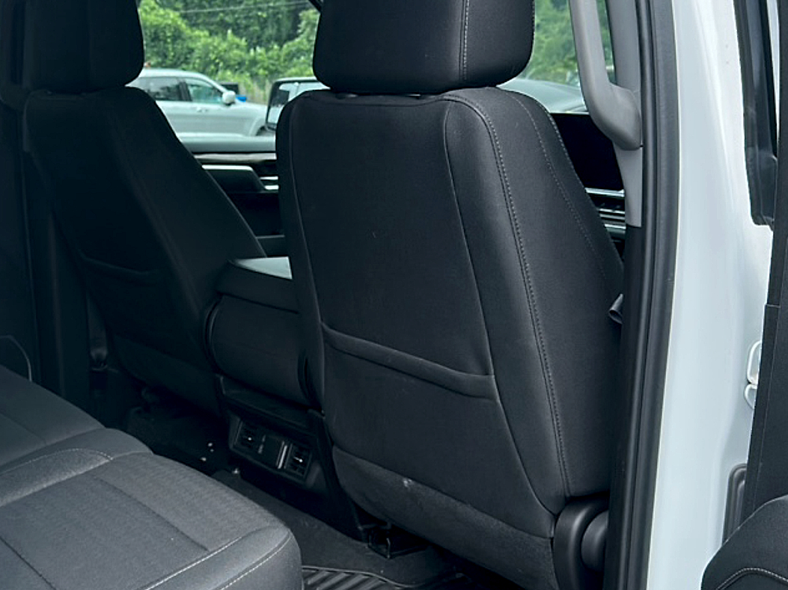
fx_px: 865
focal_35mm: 38
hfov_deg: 47.7
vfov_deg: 37.2
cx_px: 225
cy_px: 408
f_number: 1.78
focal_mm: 6.86
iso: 80
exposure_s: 1/1456
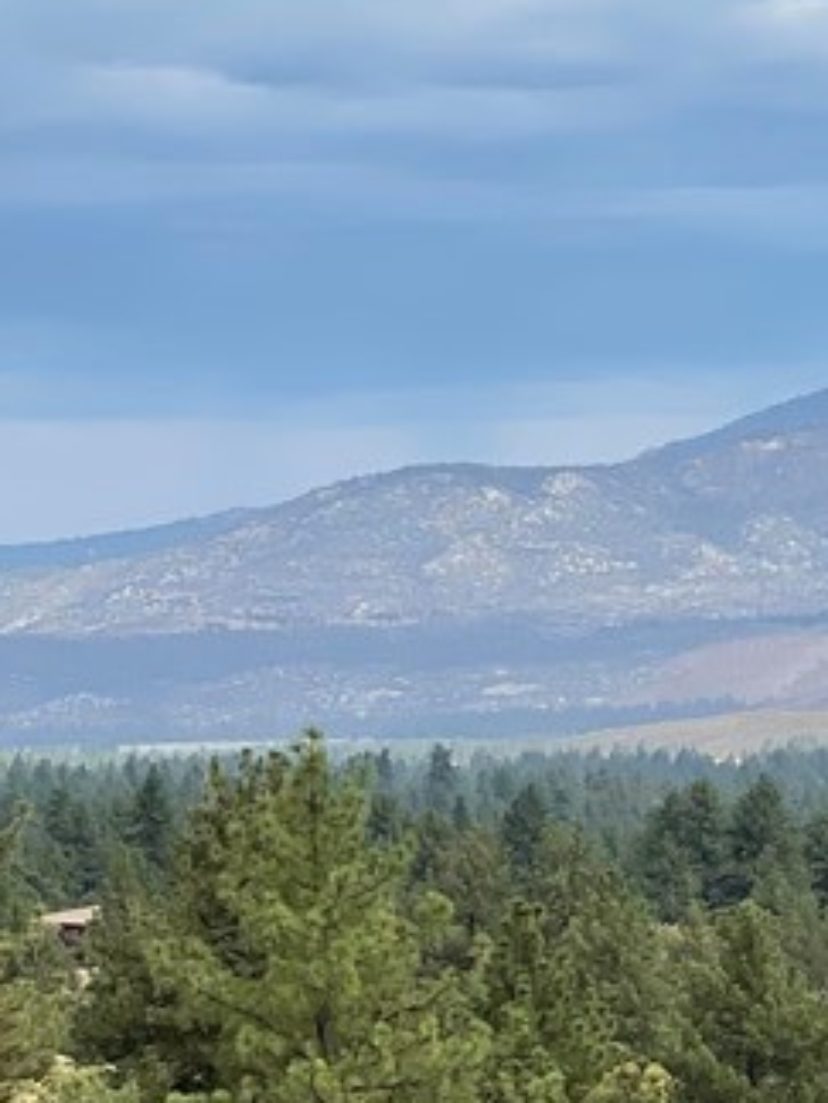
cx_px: 256
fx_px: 6442
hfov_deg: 7.3
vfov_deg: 9.8
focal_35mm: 202
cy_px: 916
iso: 20
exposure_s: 1/1340
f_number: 2.2
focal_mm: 7.5
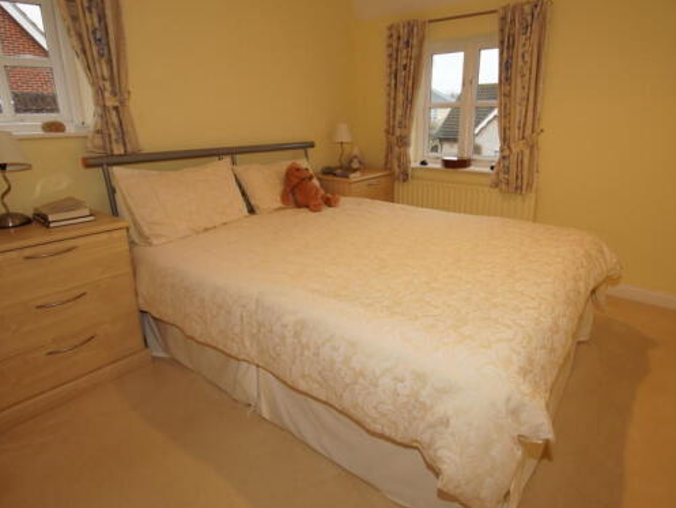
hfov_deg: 84.6
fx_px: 371
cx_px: 358
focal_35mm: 19
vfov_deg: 68.5
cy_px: 229
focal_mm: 10
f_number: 4
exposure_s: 1/40
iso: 400
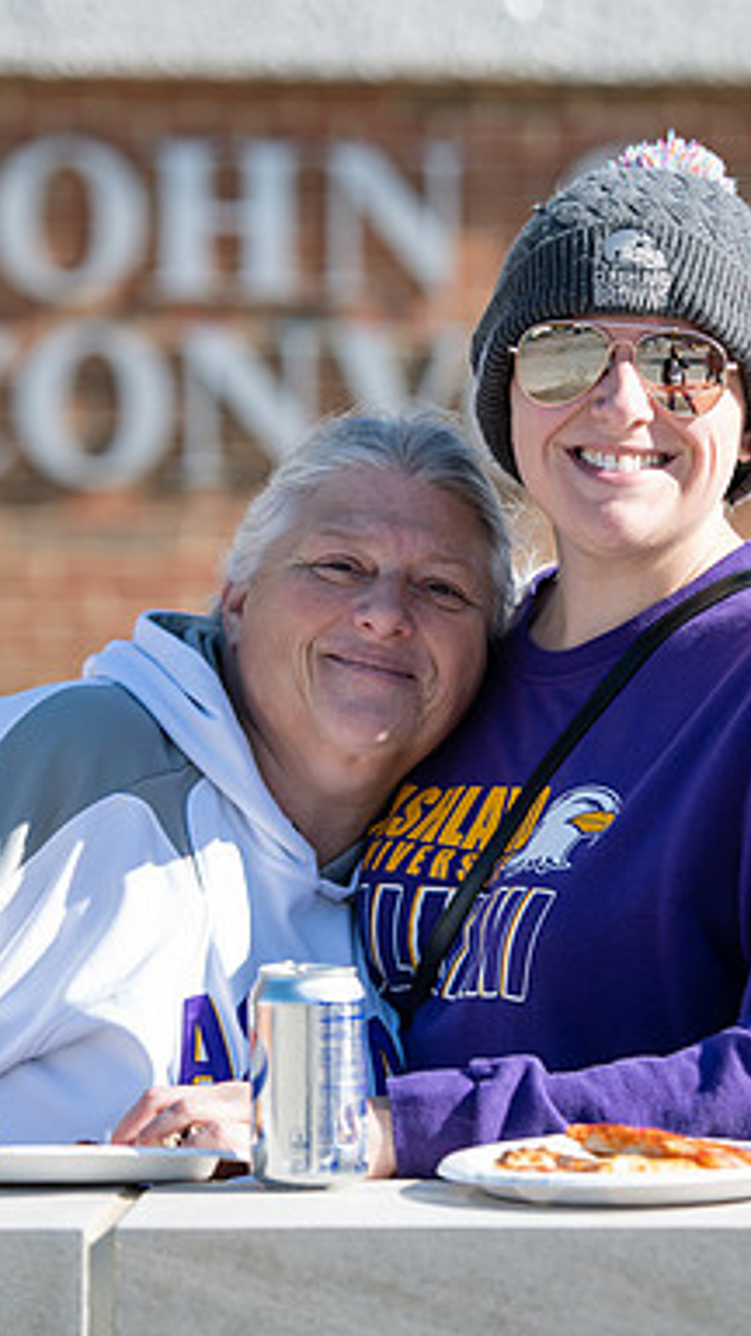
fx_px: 6726
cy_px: 670
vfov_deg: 11.3
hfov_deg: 6.4
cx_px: 494
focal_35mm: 190
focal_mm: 120
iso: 100
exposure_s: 1/640
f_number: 3.5
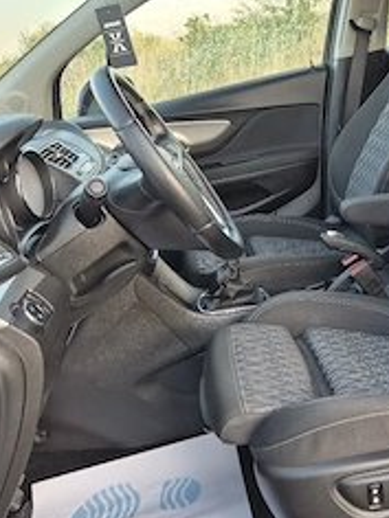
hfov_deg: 35.9
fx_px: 584
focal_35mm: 39
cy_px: 224
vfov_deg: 47.7
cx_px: 294
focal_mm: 5.4
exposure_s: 1/182
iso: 160
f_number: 1.8
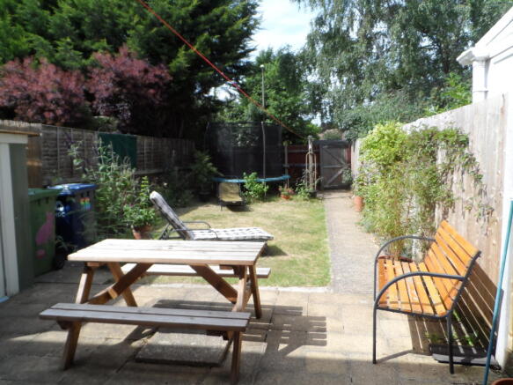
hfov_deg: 71.6
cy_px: 192
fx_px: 356
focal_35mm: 24
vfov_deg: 56.8
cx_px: 256
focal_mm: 4
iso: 80
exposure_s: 1/350
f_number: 3.2
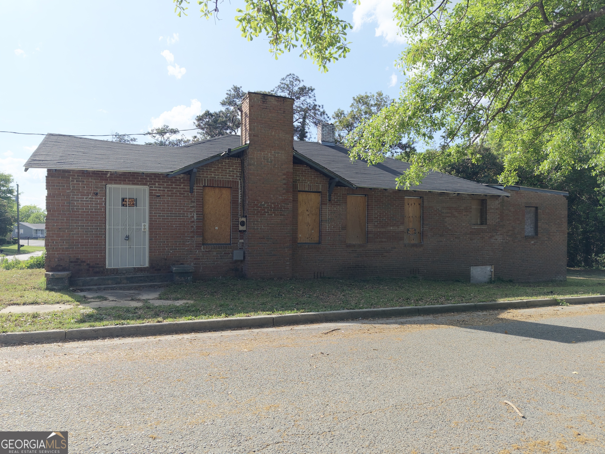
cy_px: 227
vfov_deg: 56.8
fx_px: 419
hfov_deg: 71.6
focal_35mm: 24
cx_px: 302
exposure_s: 1/3200
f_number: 1.8
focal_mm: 8.67
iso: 420
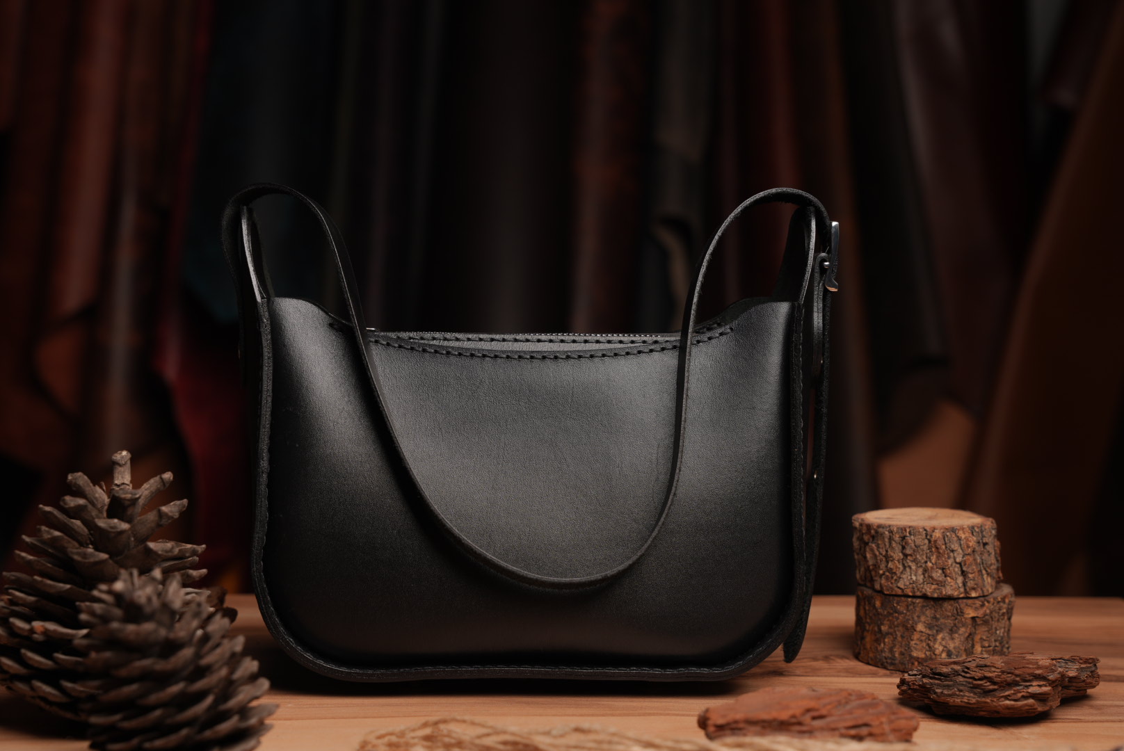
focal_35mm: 57
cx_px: 562
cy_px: 376
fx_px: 1784
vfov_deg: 23.8
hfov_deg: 35.0
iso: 100
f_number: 5.6
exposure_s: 1/80
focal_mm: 57.1
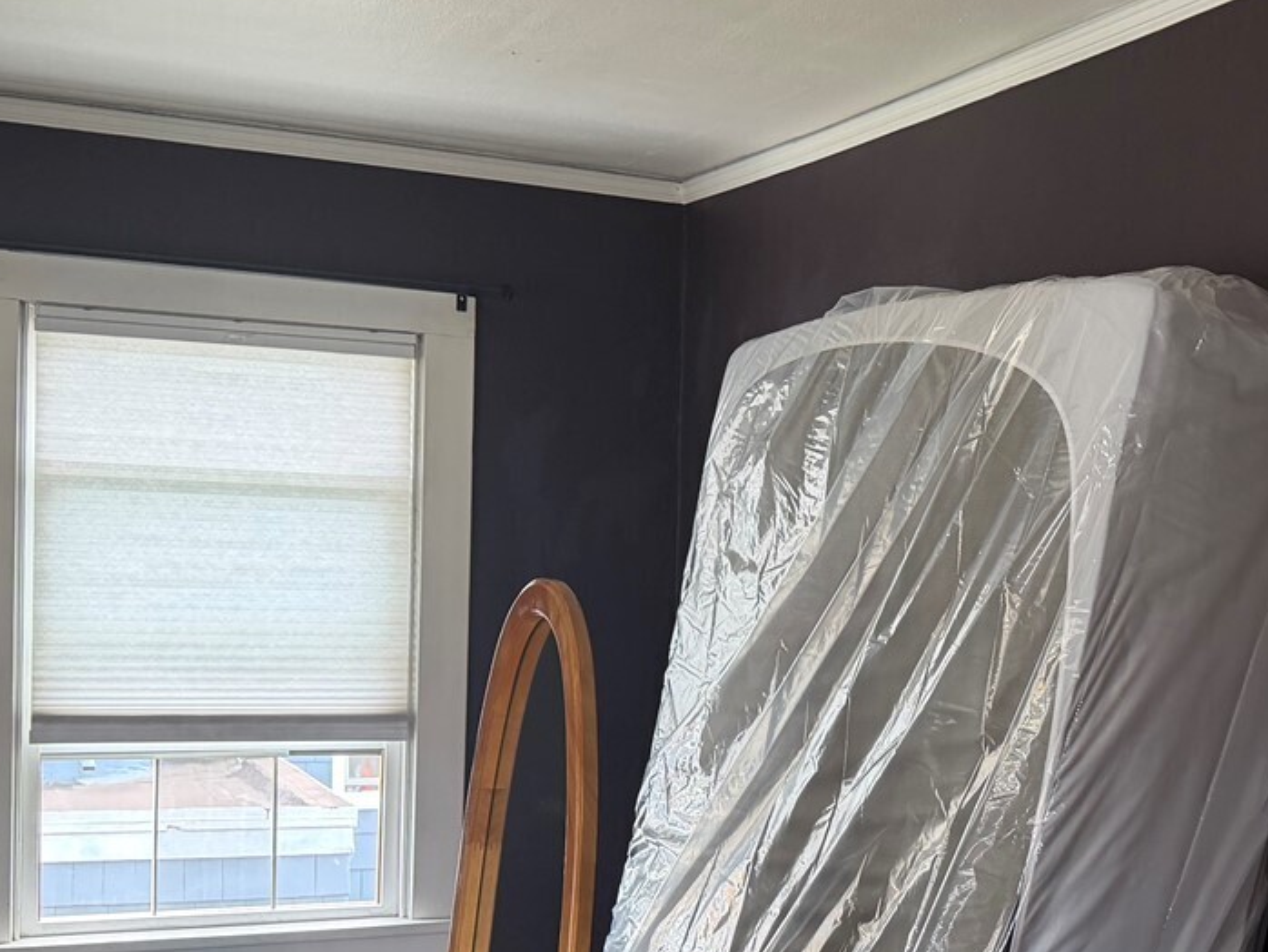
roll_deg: -1.2
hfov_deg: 33.2
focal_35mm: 55
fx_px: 2015
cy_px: 641
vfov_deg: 26.4
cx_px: 1134
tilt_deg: -1.9
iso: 200
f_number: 1.78
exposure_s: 1/111
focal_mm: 6.76
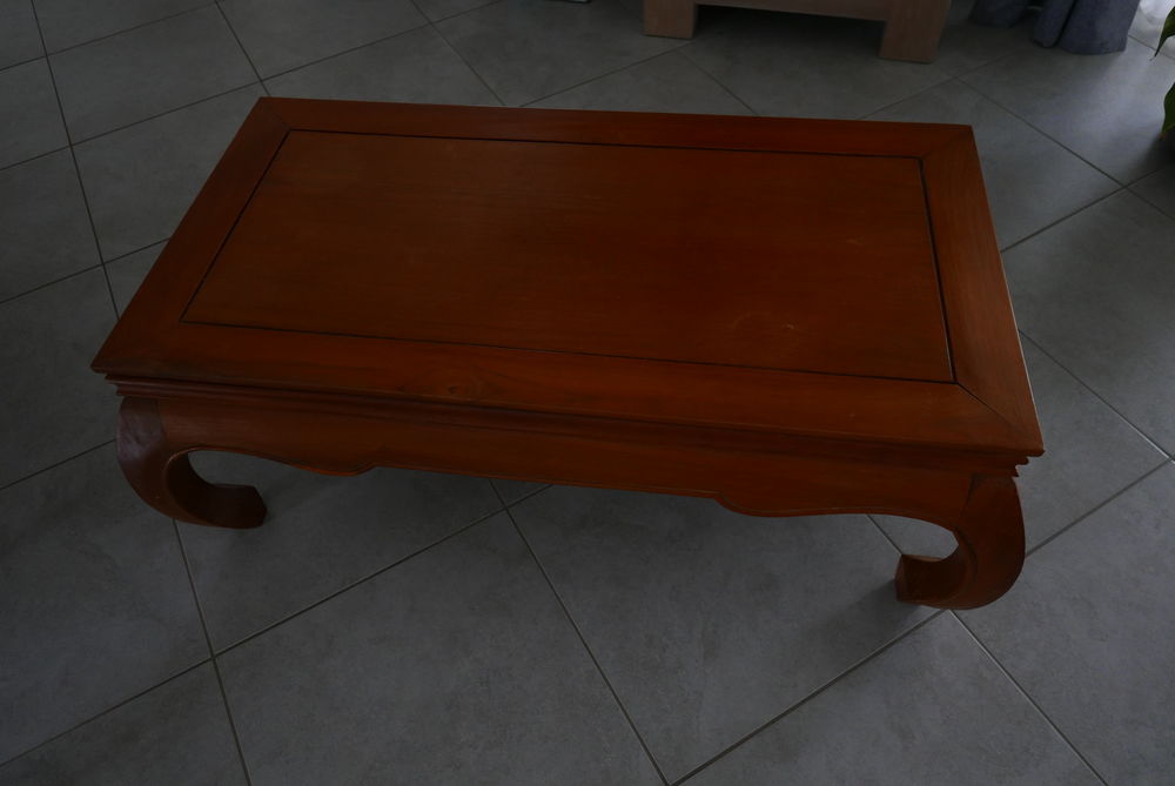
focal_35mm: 24
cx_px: 588
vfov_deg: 53.2
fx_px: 784
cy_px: 393
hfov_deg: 73.7
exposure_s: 1/60
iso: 500
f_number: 1.7
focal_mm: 10.9
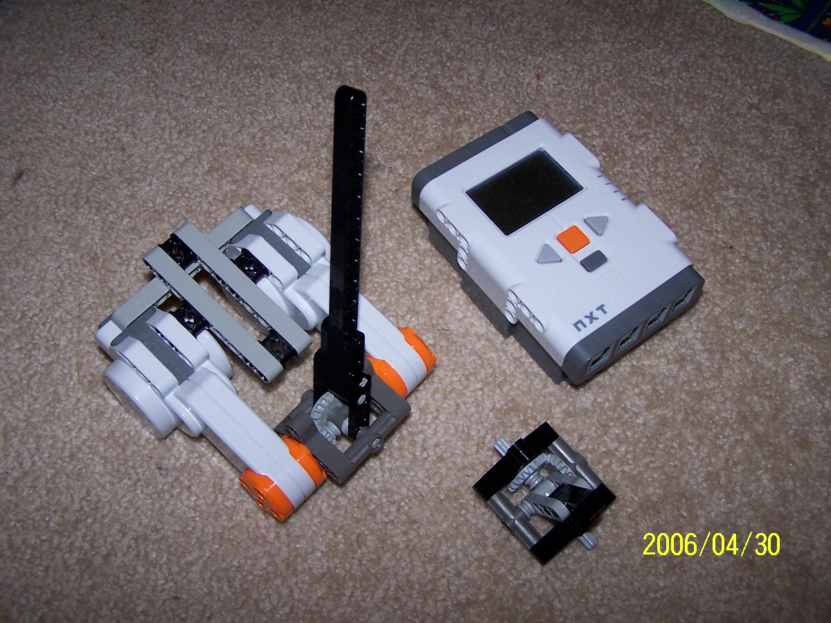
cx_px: 416
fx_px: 912
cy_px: 312
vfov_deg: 37.7
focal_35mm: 38
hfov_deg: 49.0
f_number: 2.8
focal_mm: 6.3
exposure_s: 1/60
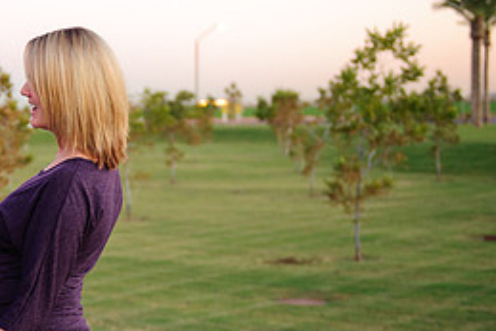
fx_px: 1172
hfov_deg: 23.1
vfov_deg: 16.1
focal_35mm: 85
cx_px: 29
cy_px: 147
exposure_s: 1/100
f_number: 2.8
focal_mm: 38
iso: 1000
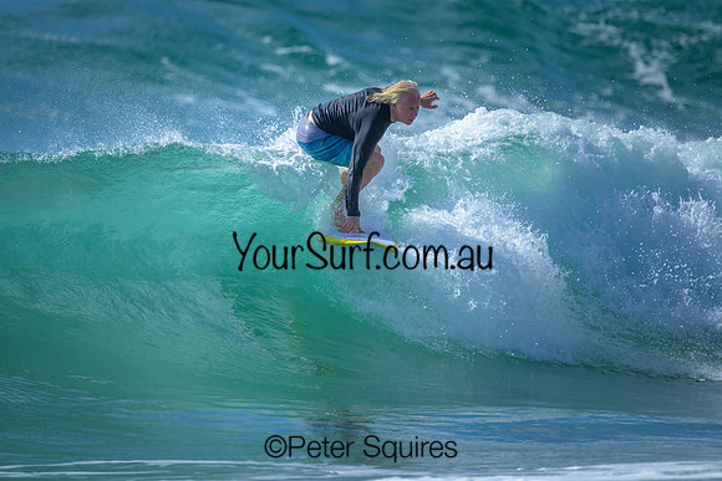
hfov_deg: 1.9
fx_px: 22046
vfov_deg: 1.3
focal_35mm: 1099
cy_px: 205
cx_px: 279
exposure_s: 1/2000
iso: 220
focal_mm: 800
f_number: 6.3
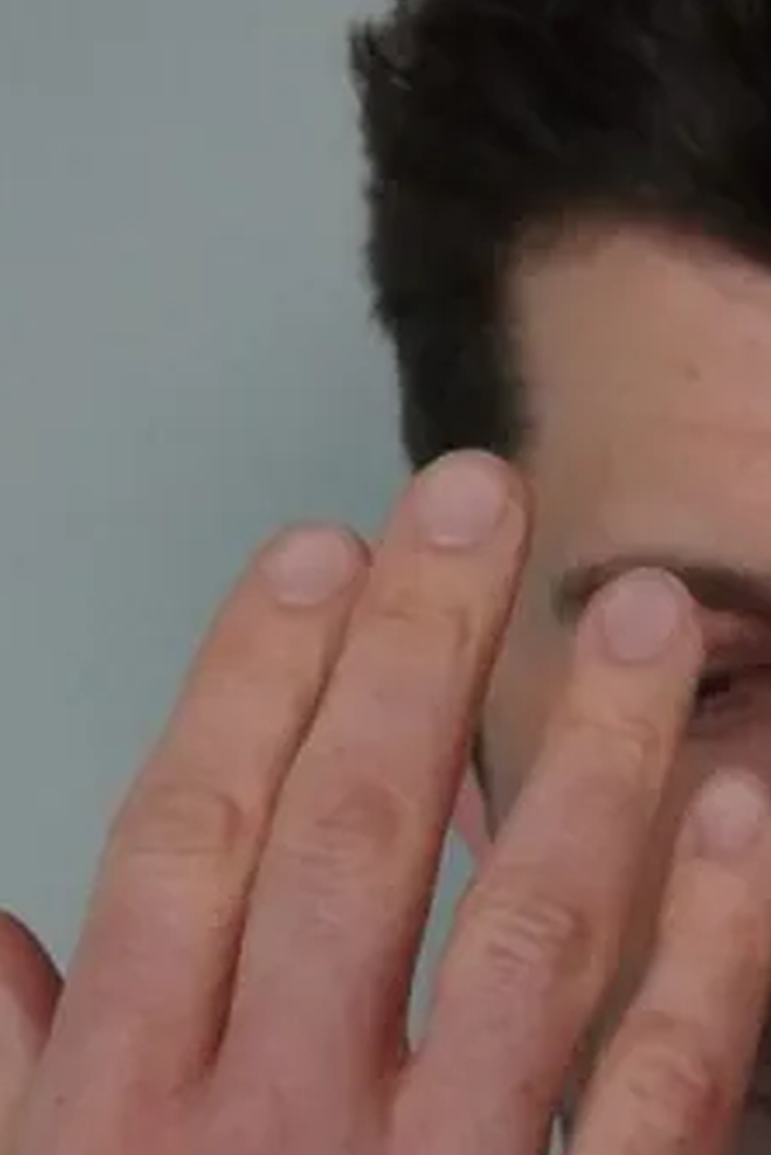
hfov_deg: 10.7
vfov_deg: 16.0
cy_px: 1079
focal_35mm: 126
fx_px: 4043
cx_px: 895
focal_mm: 26
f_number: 4.5
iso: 5000
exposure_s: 1/160
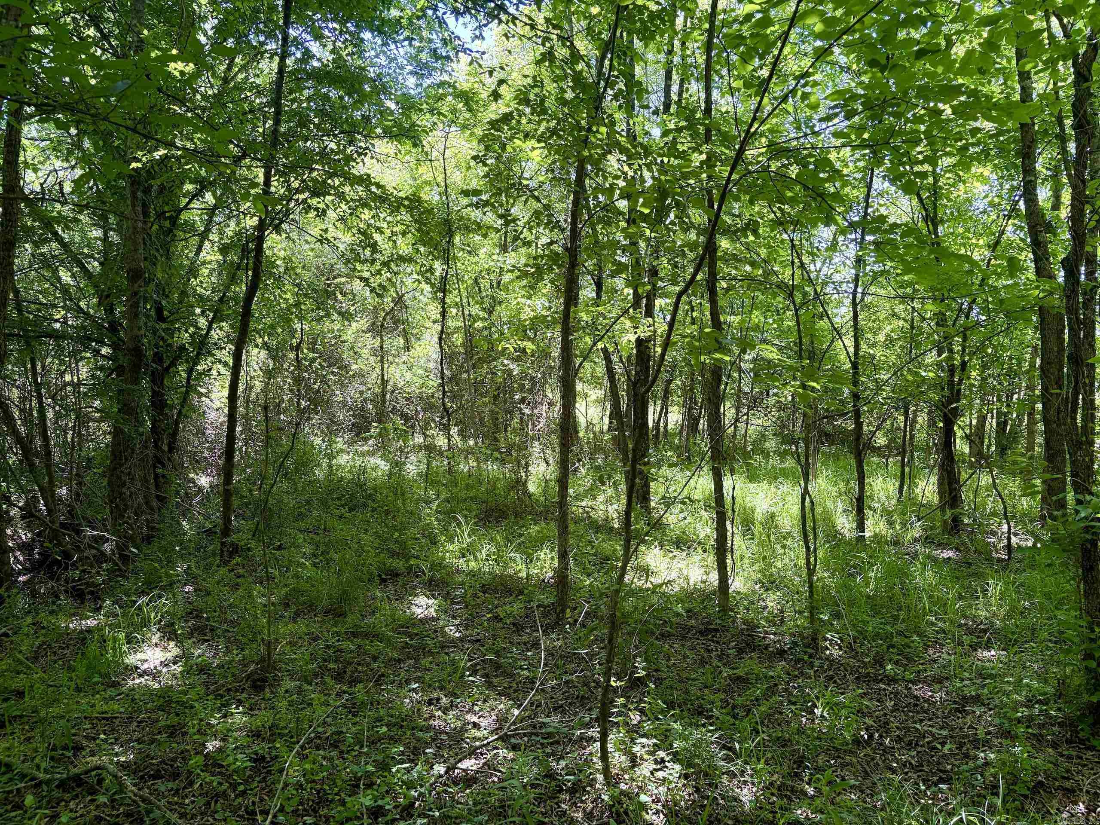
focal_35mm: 26
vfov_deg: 53.1
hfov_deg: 67.3
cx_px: 550
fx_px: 826
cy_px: 412
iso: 64
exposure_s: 1/162
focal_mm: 5.96
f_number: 1.6
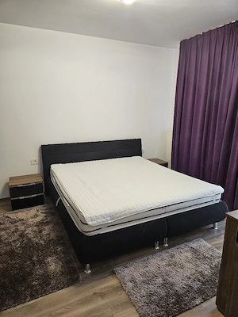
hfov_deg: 58.9
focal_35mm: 23
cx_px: 119
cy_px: 158
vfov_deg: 73.9
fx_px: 211
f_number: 1.8
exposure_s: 1/101
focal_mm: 5.4
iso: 500
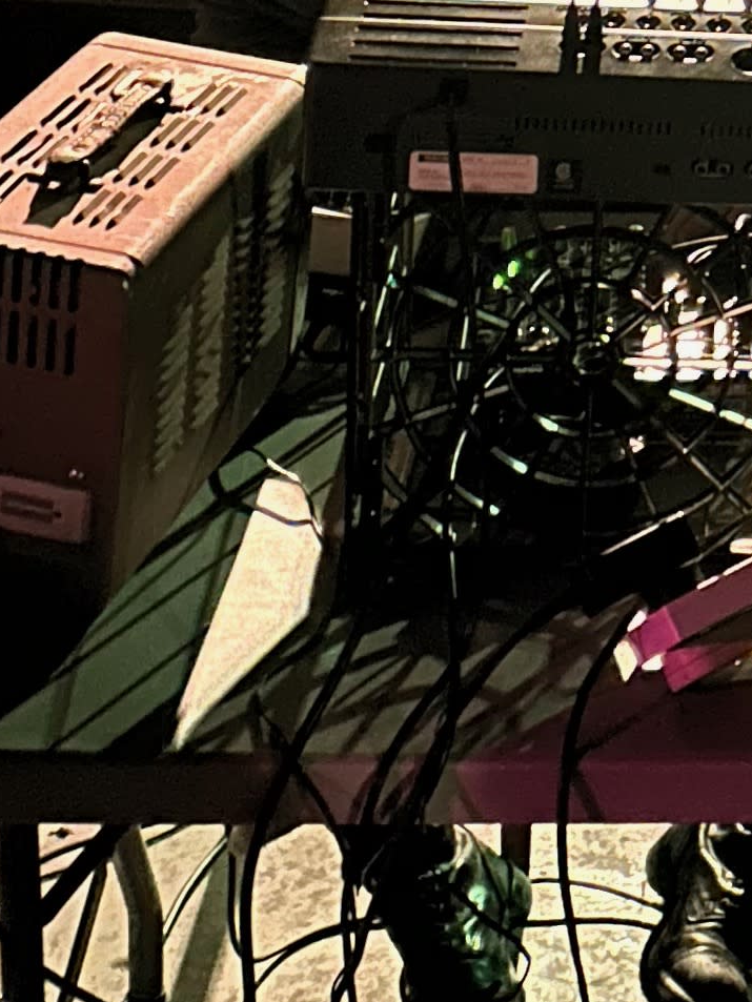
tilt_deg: -13.2
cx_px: 1130
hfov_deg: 12.8
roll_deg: -5.6
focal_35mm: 110
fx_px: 3185
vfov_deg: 16.4
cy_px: -471
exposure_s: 1/18
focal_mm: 5.7
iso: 1000
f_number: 1.5
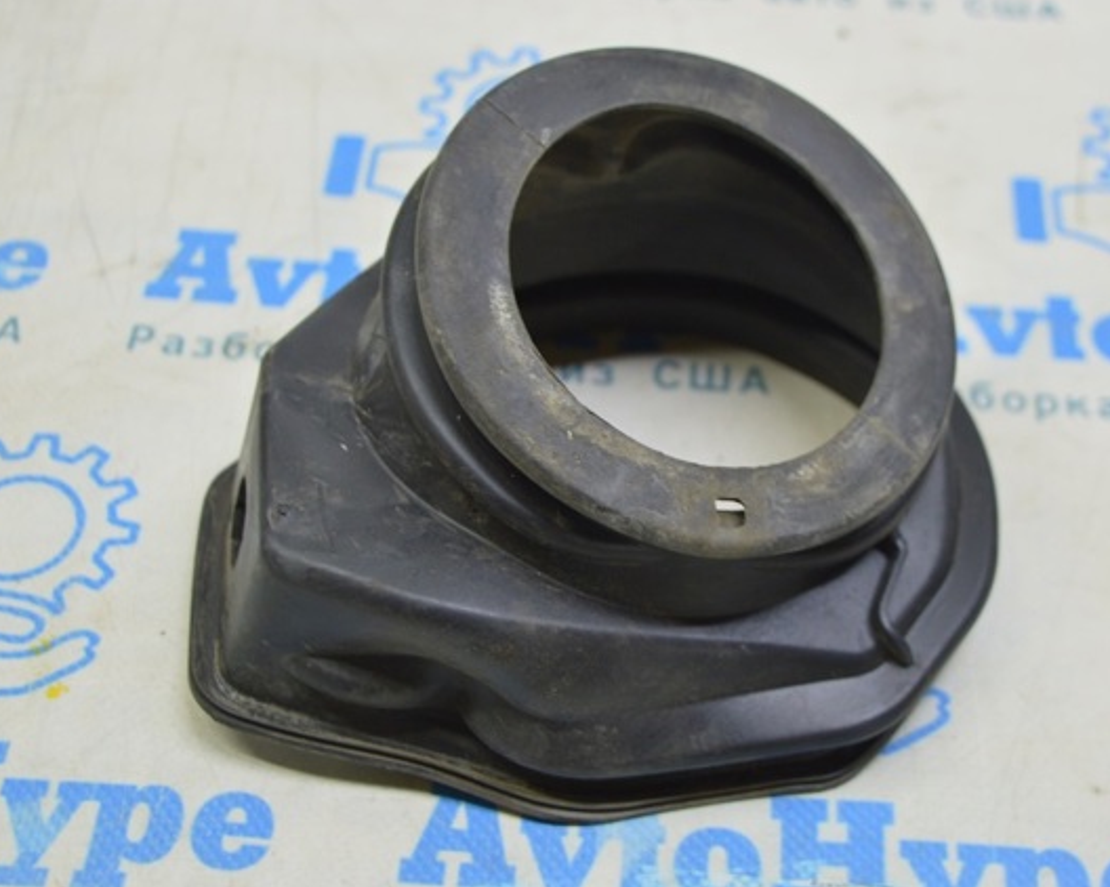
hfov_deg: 32.5
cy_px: 442
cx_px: 608
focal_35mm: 58
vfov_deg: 26.2
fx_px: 1905
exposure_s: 1/20
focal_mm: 34
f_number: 5.6
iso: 400
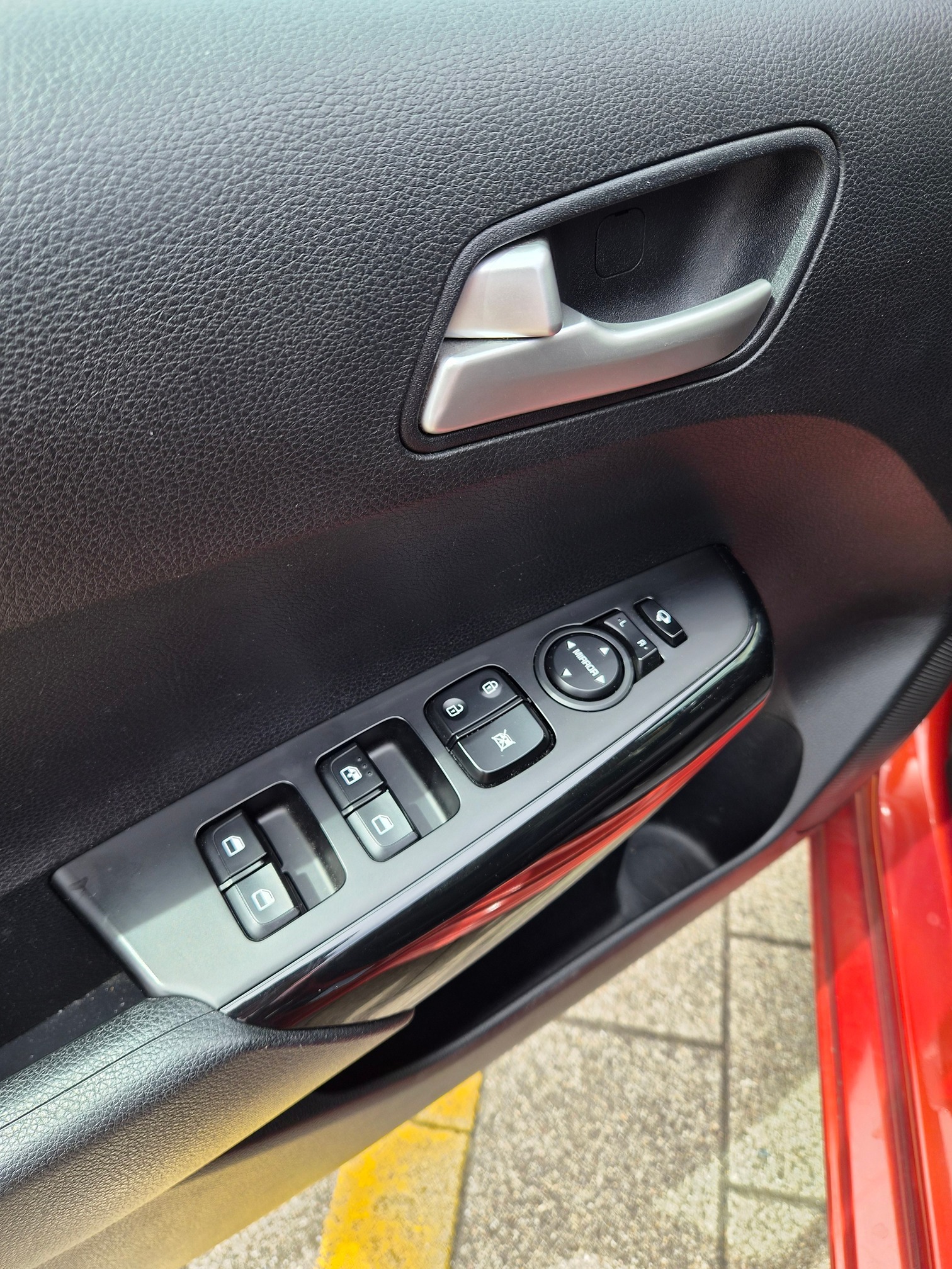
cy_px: 634
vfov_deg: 73.9
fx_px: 843
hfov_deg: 58.9
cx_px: 476
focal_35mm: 23
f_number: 1.8
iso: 50
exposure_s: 1/359
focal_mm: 5.4
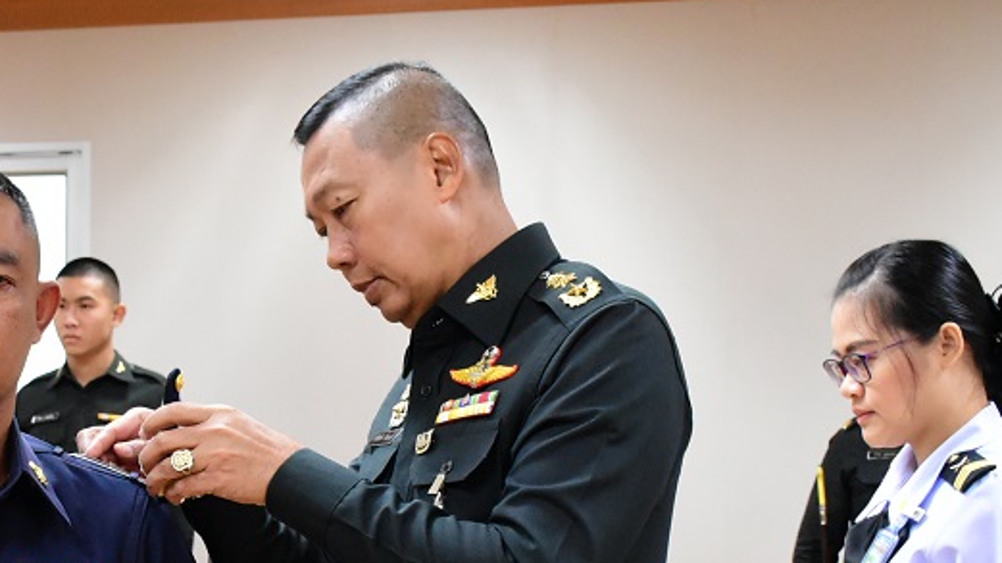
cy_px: 477
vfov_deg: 18.3
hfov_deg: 31.8
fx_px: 1727
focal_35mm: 65
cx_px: 254
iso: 6400
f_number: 5
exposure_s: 1/125
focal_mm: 24
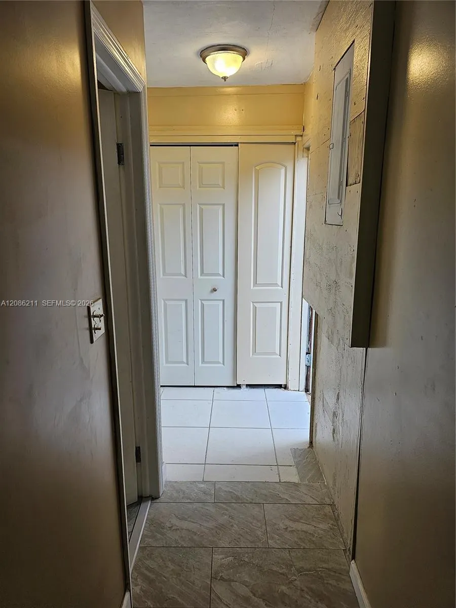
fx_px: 404
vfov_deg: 73.9
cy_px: 304
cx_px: 228
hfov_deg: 58.9
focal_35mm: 23
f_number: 1.7
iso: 50
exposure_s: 1/120
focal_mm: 6.3
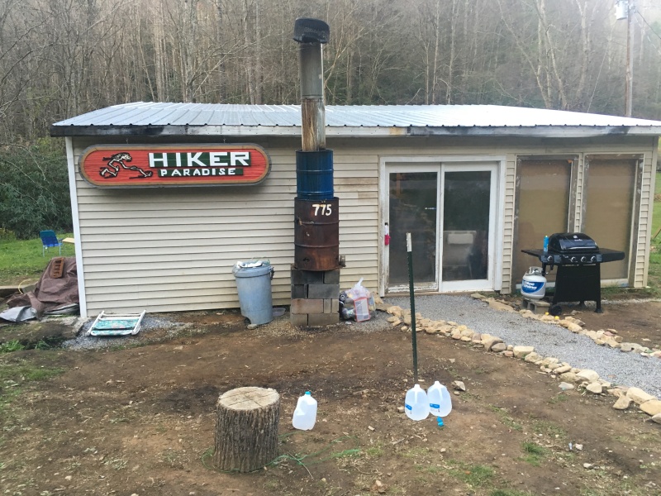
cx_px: 330
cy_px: 248
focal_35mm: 29
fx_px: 554
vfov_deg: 48.2
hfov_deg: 61.7
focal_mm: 4.15
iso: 40
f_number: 2.2
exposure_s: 1/30
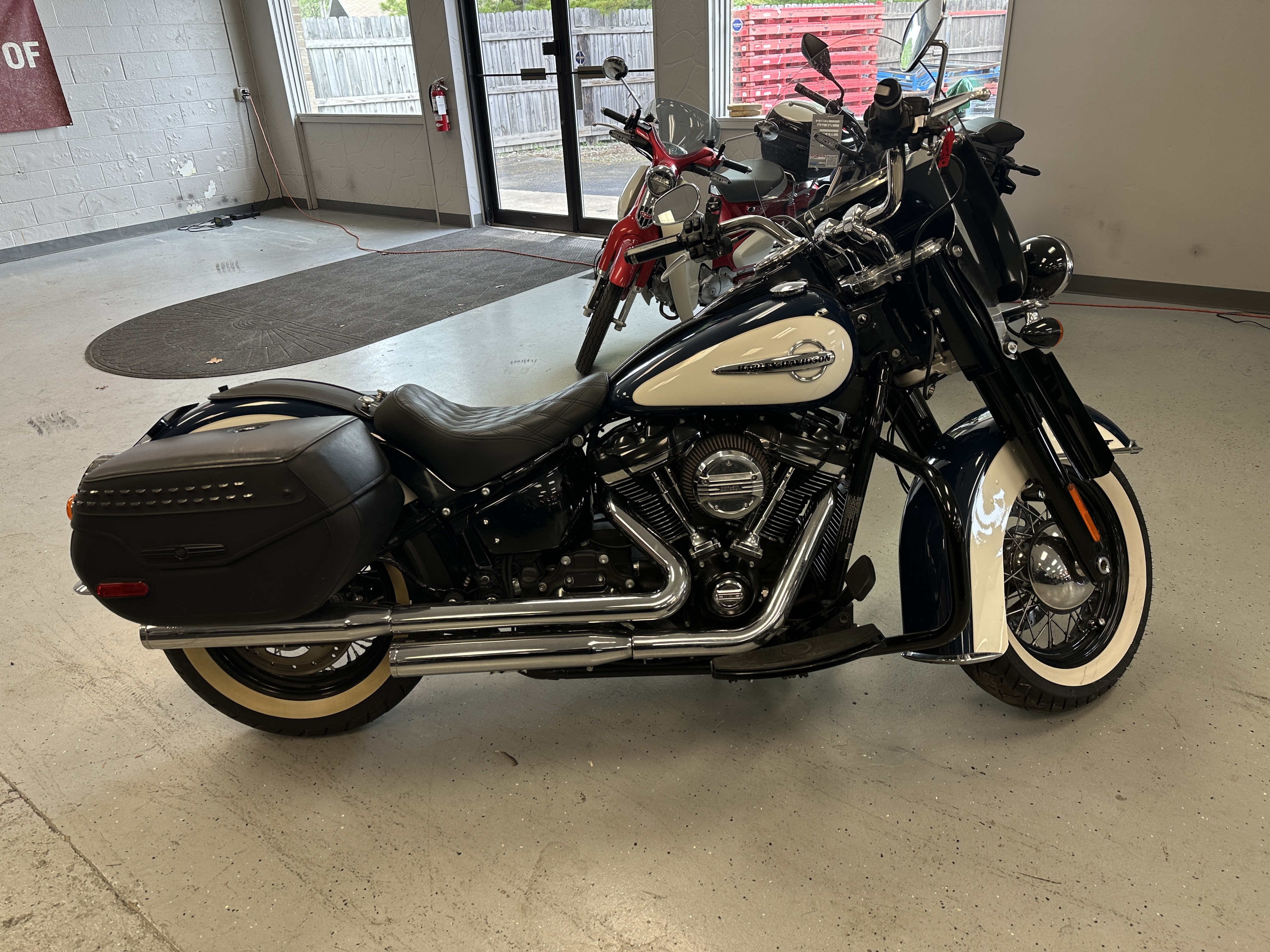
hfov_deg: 71.6
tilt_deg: -26.4
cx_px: 635
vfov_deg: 56.8
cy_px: 476
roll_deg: +2.3
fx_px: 881
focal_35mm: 24
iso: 64
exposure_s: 1/120
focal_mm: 6.86
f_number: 1.78
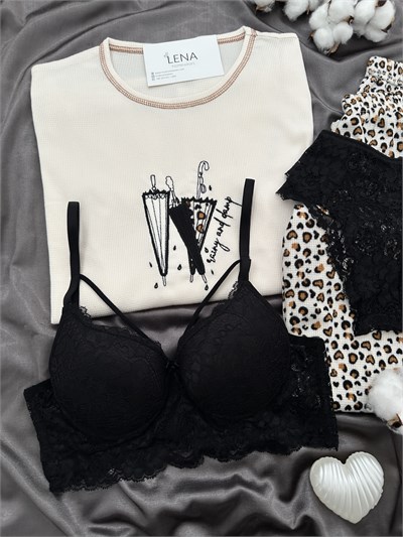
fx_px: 372
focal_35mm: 24
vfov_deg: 71.6
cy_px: 268
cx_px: 202
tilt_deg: -79.7
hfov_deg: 56.8
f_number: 1.78
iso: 80
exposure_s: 1/1517
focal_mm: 6.86
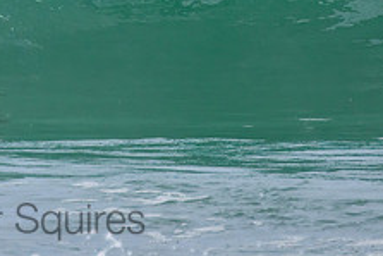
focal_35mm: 2863
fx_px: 30478
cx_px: -76
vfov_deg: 0.5
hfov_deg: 0.7
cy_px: -151
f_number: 11
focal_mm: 800
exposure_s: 1/2000
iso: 1400
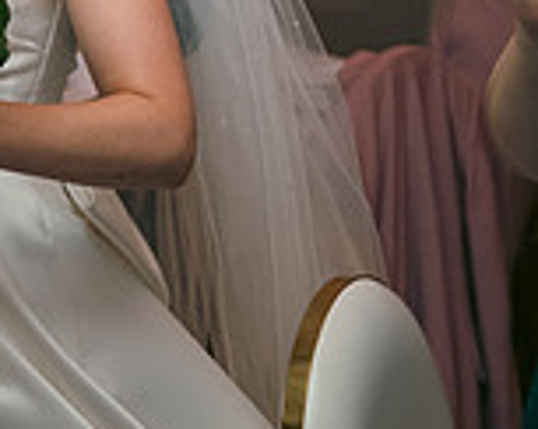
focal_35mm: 178
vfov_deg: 8.5
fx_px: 2831
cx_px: -380
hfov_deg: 10.3
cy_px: -227
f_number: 3.5
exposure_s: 1/160
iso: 800
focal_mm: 50
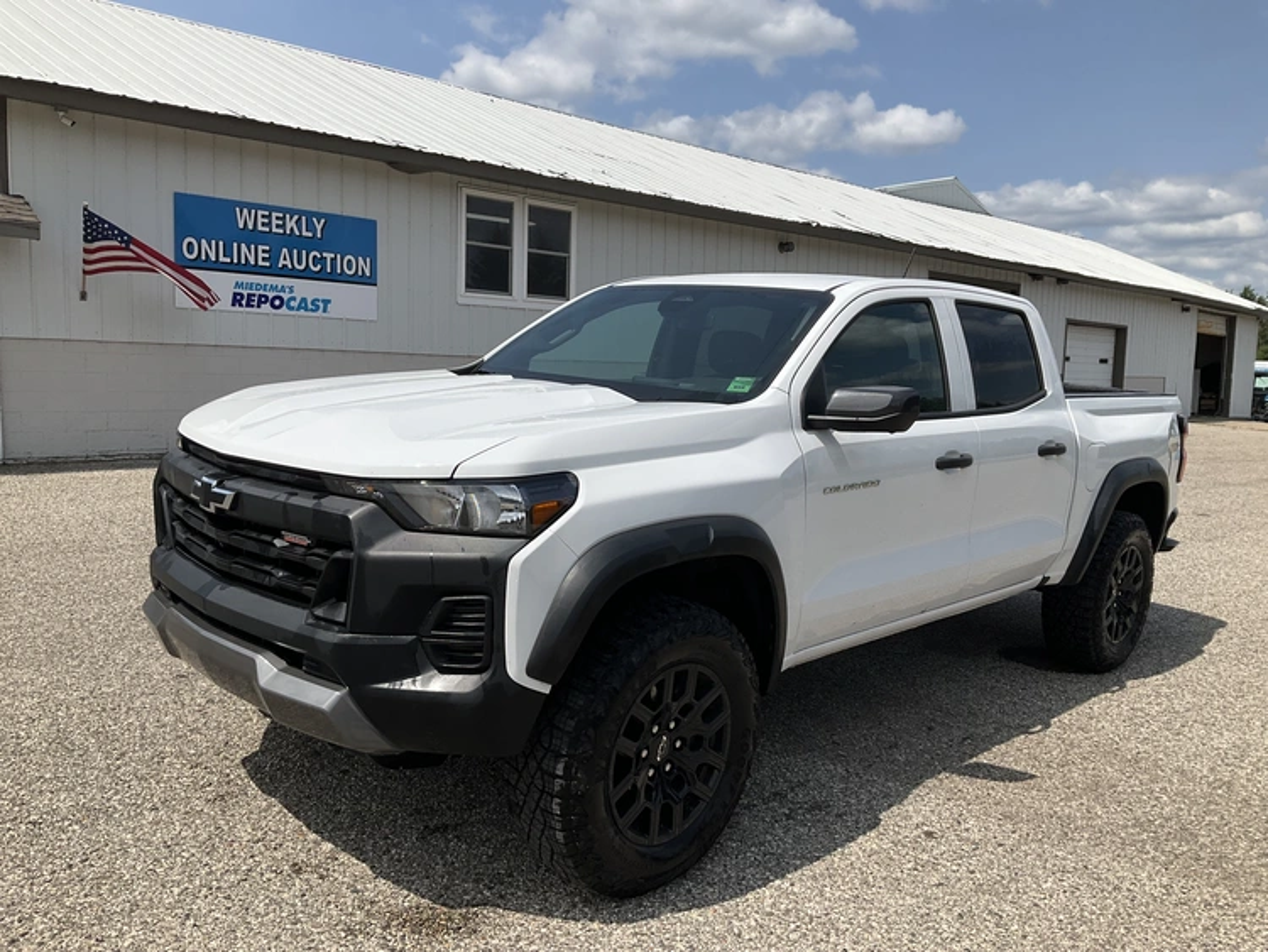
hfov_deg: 61.6
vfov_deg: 48.3
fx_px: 1063
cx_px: 634
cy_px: 476
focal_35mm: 29
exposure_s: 1/3534
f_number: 1.8
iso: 25
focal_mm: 3
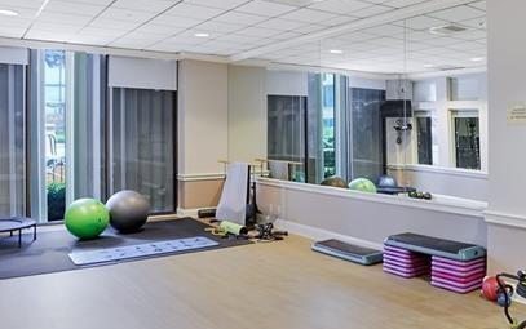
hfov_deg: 59.0
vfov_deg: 39.4
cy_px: 134
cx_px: 321
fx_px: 459
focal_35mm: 32
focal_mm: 16
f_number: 2.8
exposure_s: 1/400
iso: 1600
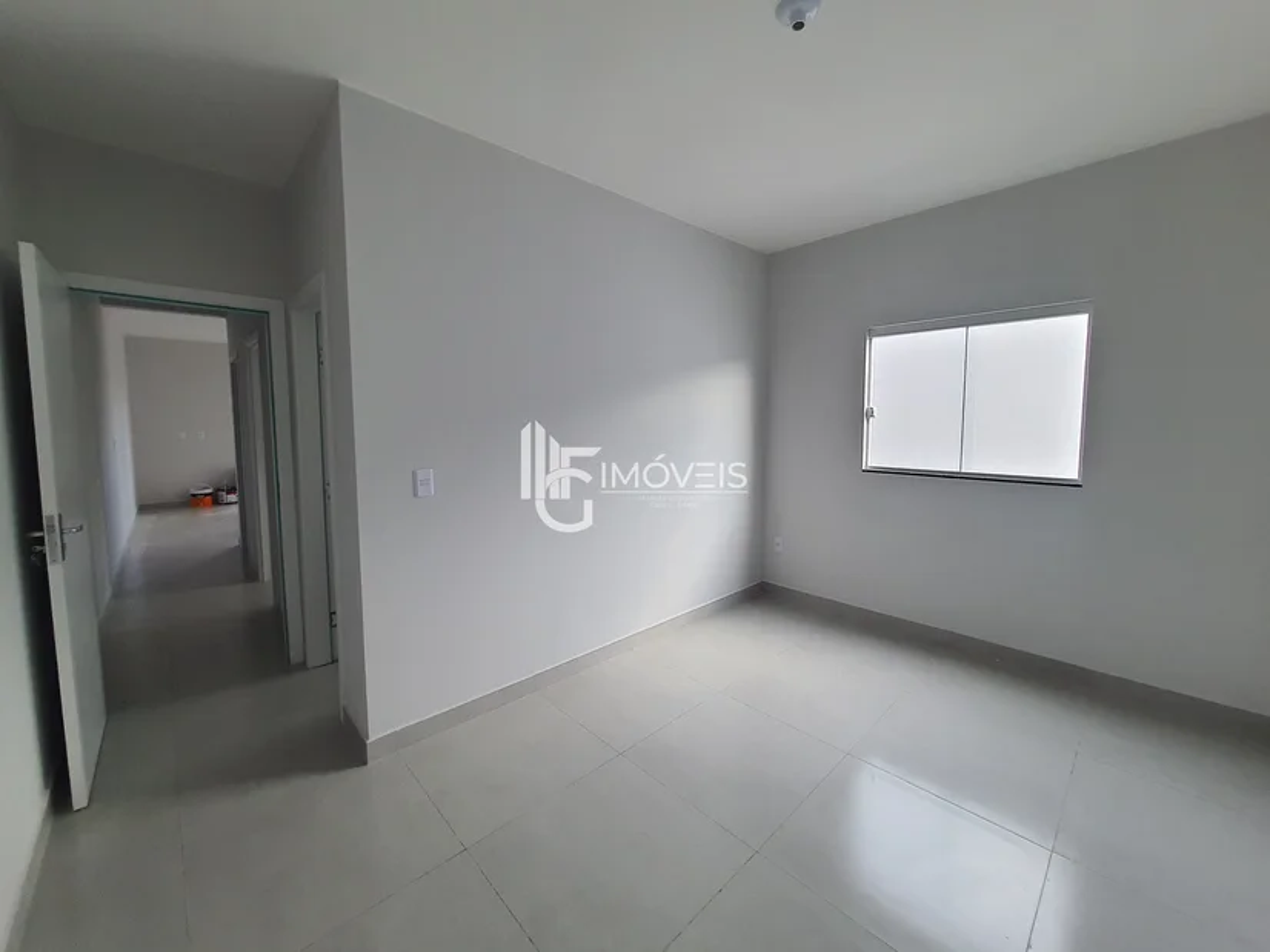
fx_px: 477
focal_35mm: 13
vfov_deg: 89.9
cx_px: 635
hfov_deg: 106.2
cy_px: 476
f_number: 2.2
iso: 80
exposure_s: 1/120
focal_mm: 1.74
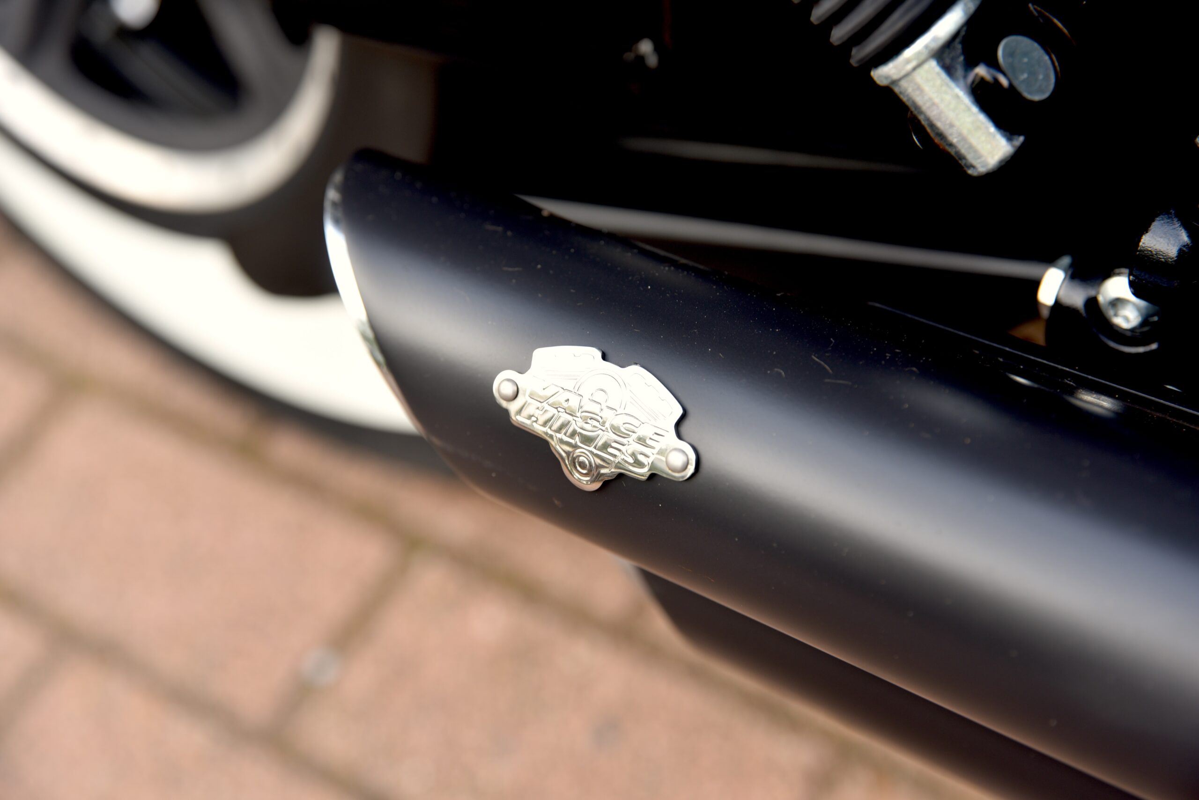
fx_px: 2332
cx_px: 600
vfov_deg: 19.5
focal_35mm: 70
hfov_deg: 28.8
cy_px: 400
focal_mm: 70
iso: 100
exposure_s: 1/80
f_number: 4.5
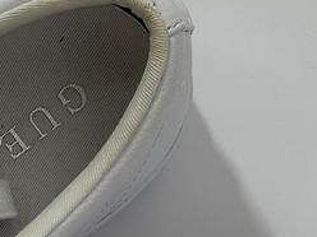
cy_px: 459
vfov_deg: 6.2
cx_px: -83
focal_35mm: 232
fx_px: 2125
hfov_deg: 8.4
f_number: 1.78
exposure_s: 1/100
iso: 64
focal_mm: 6.76
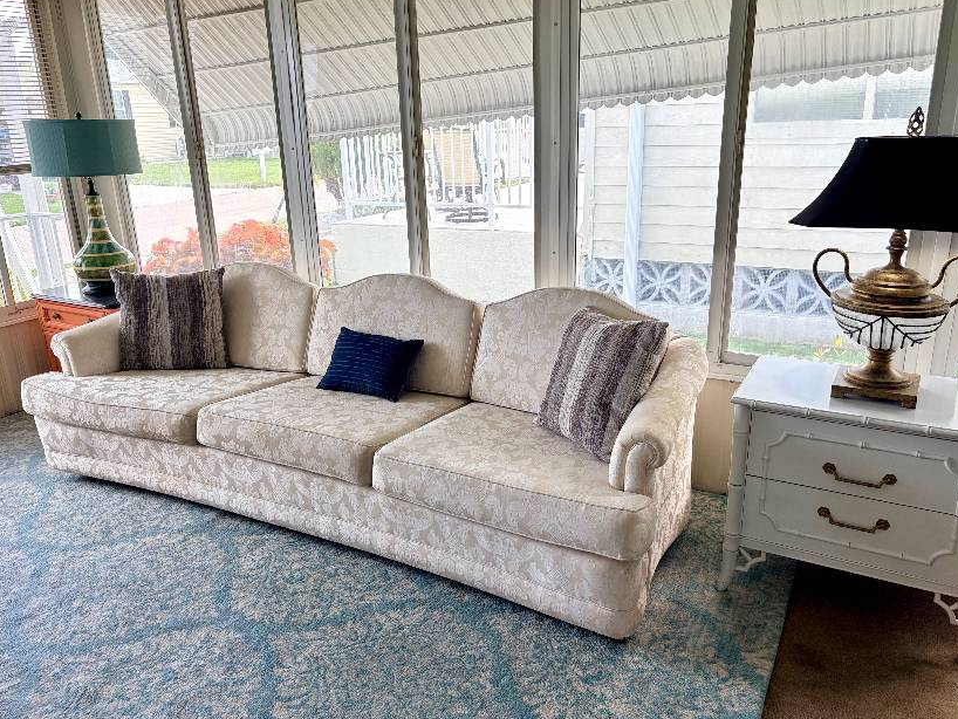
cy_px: 361
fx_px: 747
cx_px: 477
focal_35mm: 27
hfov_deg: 65.3
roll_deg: +2.4
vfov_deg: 51.4
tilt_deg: -17.8
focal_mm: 5.96
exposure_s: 1/223
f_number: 1.6
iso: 100
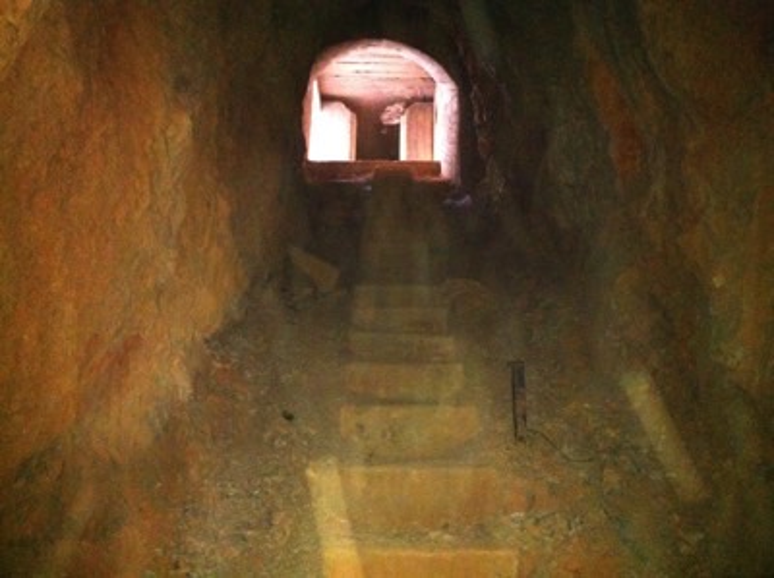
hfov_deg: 52.7
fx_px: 782
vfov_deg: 40.6
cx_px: 387
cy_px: 289
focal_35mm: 35
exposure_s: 1/15
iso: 1000
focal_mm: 3.85
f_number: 2.8
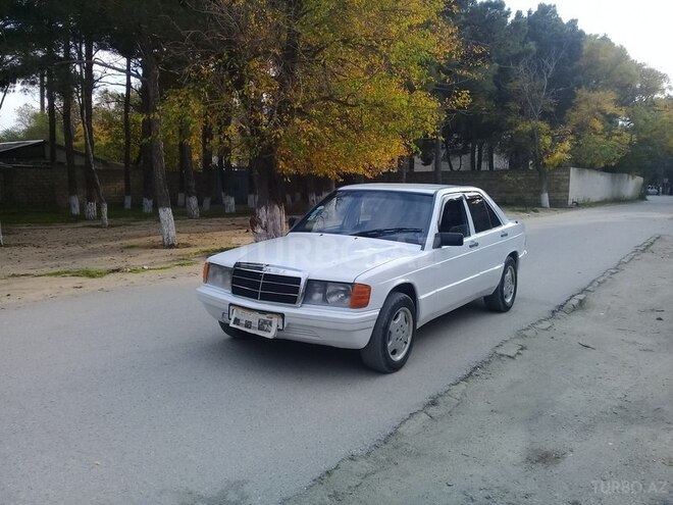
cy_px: 252
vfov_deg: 45.4
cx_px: 336
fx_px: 603
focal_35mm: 31
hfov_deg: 58.4
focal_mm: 3.3
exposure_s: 1/396
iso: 50
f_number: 2.2
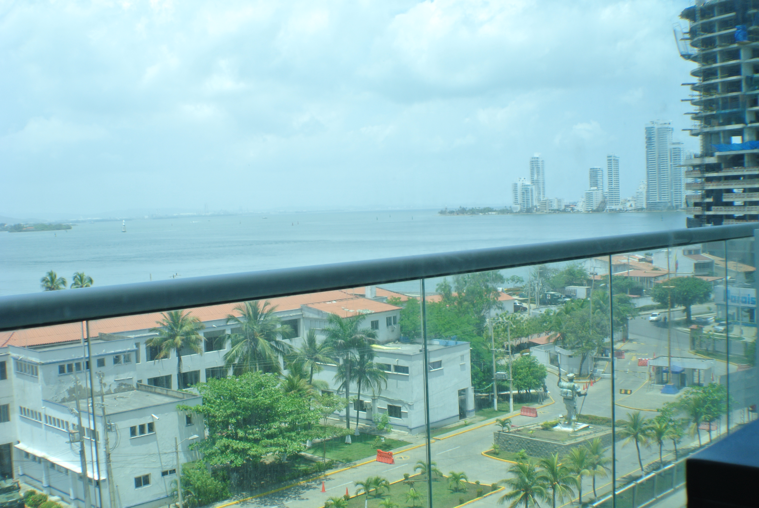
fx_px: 1245
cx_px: 380
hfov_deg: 33.9
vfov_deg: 23.1
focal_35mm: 59
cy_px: 254
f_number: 5
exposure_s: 1/200
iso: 100
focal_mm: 21.9
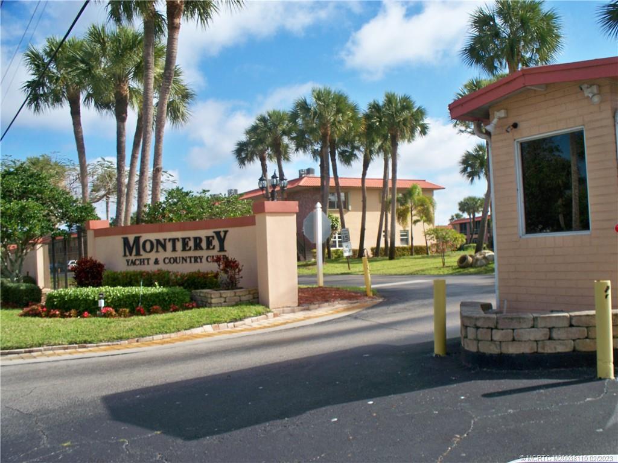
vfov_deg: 40.7
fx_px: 625
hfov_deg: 52.6
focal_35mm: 35
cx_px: 309
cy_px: 232
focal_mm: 7.54
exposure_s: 1/500
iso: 100
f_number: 4.8
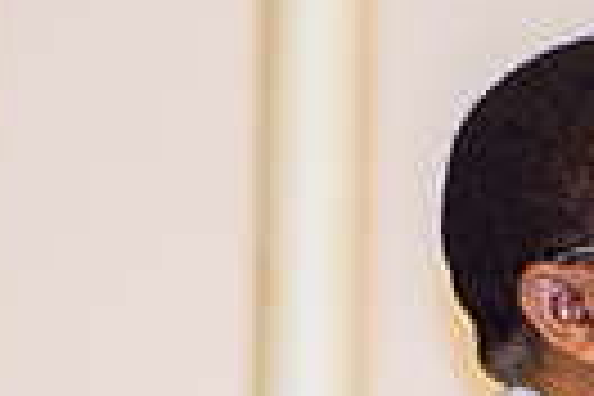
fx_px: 12918
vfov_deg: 1.8
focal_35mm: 783
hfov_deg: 2.6
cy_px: 612
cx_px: 993
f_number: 1.4
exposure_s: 1/100
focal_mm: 105
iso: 100
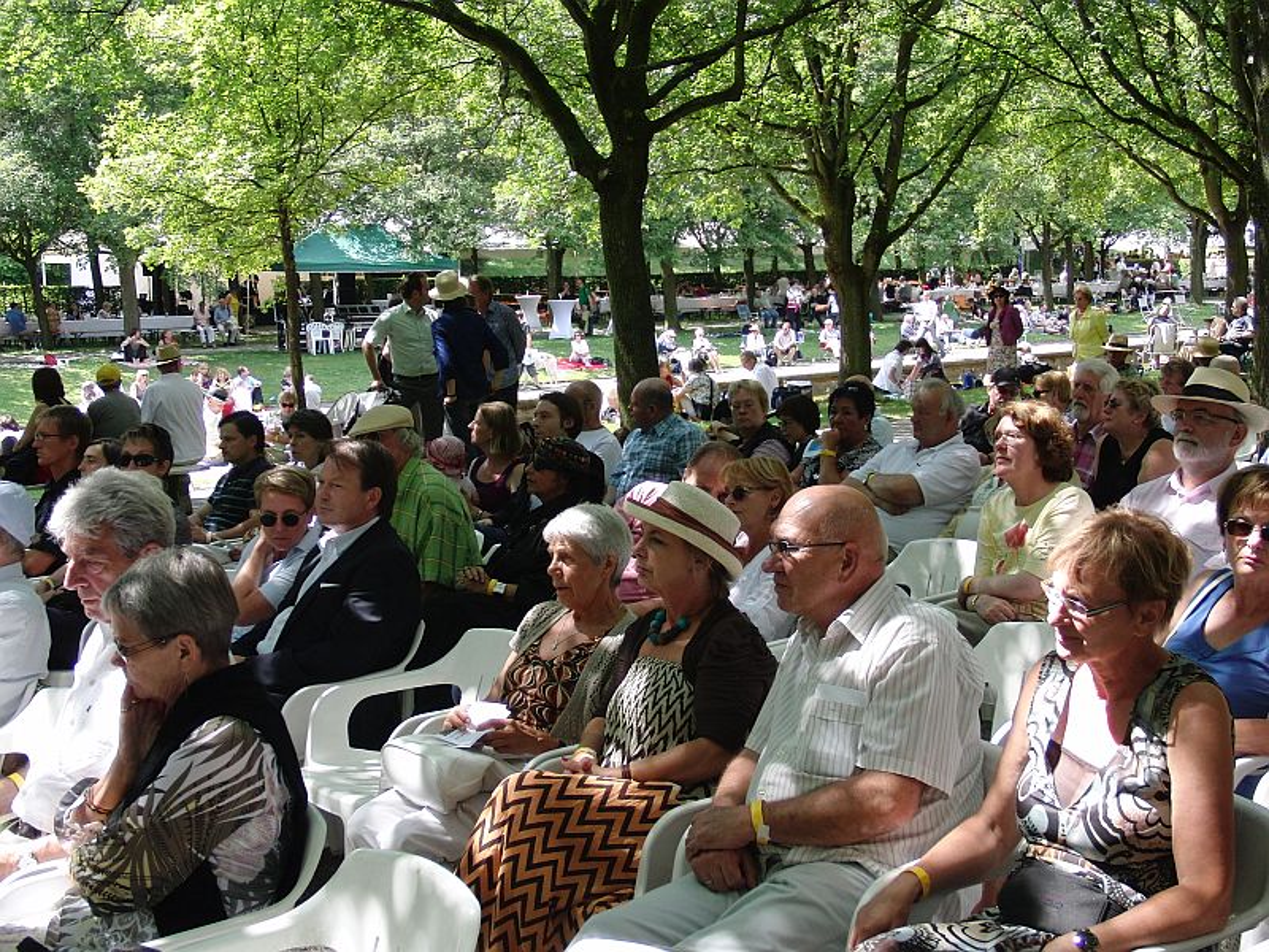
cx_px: 634
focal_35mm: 51
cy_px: 476
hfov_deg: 37.5
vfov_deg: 28.6
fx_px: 1870
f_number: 3.8
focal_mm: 8.86
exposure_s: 1/160
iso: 100
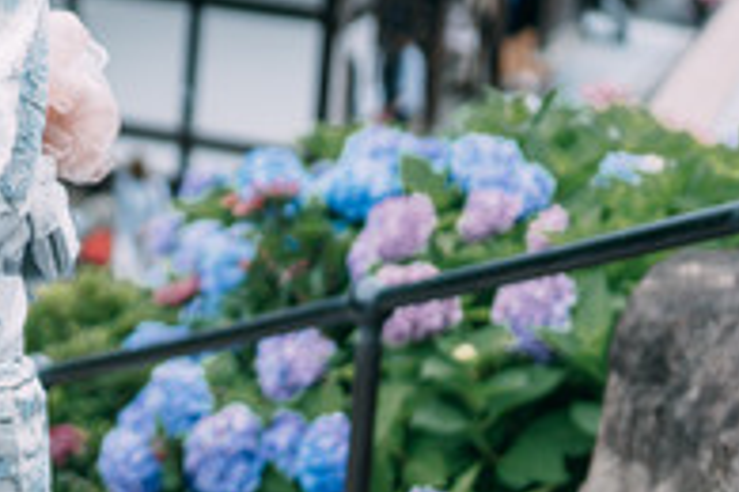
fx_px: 2874
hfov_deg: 13.5
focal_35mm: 140
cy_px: 159
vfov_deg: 9.8
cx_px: -474
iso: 64
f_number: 1.4
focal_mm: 35
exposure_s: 1/3200
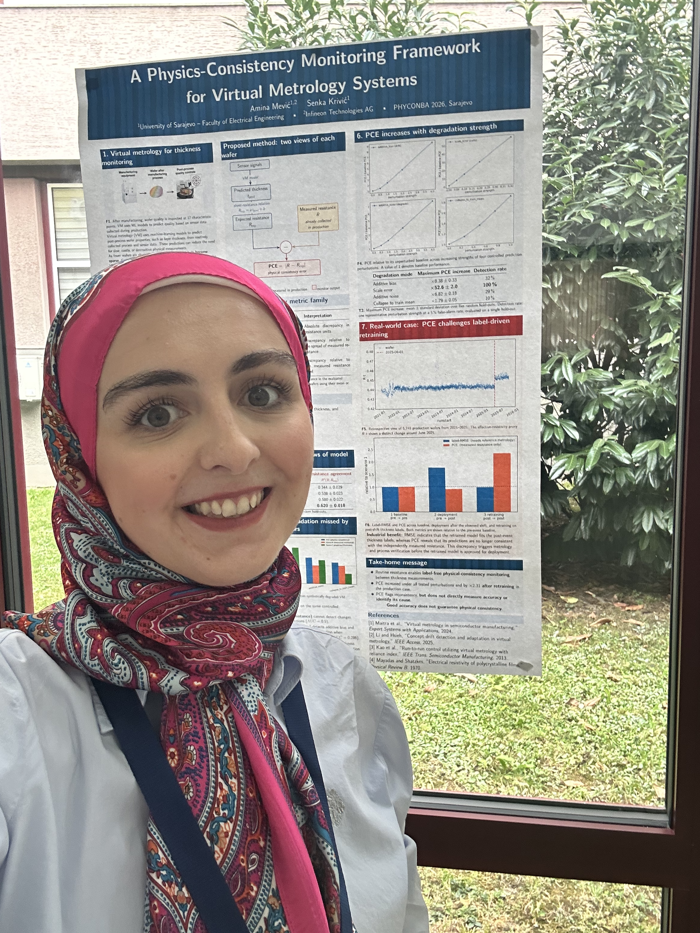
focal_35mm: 30
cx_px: 350
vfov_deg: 60.0
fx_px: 809
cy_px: 466
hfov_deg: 46.8
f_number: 1.9
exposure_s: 1/50
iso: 64
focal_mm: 2.69
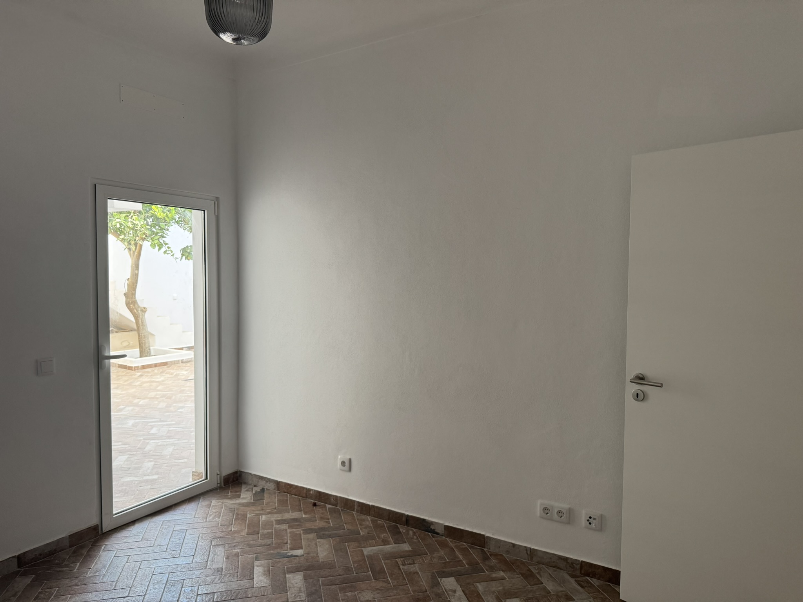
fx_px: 557
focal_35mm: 24
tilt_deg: -3.0
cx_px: 402
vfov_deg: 56.8
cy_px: 301
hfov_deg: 71.6
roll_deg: -0.3
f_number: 1.78
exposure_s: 1/115
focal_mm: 6.76
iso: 200
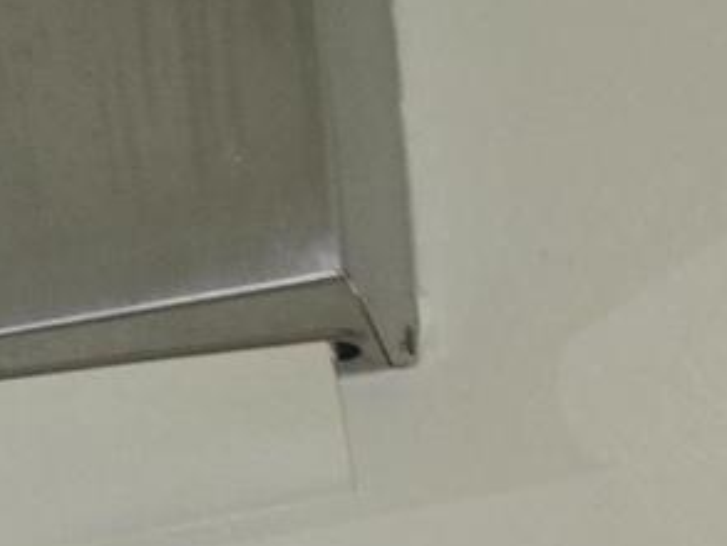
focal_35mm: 113
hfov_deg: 13.8
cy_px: 772
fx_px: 2374
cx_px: -861
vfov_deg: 12.6
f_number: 1.7
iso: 100
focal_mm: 6.3
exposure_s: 1/24
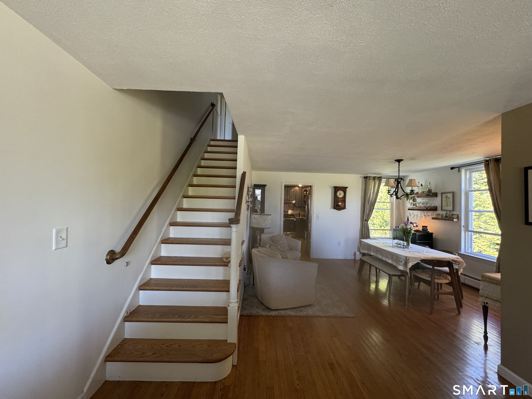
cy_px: 200
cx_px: 266
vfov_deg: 85.7
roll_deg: -1.3
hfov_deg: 102.1
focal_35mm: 14
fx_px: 215
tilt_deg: +0.5
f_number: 2.2
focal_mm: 2.22
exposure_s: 1/60
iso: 200
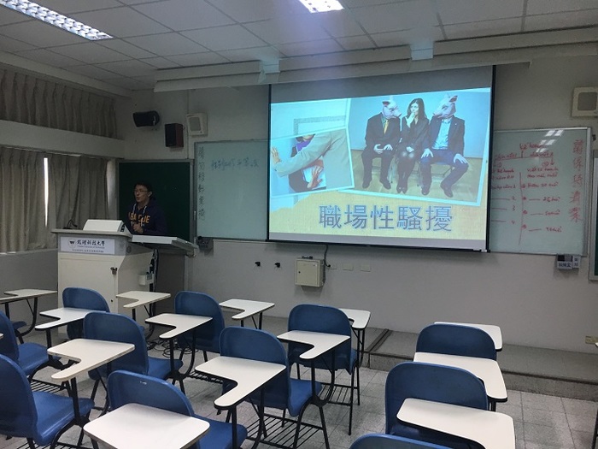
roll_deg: -0.4
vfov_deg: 48.2
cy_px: 224
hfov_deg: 61.7
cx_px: 299
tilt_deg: -1.2
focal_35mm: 29
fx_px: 501
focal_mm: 4.15
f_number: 2.2
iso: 40
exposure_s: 1/30
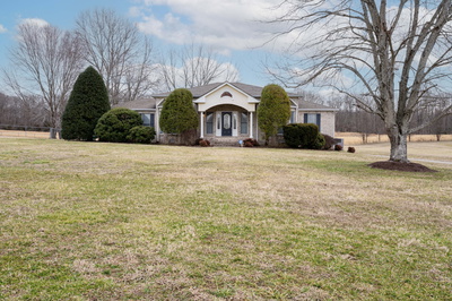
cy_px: 150
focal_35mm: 30
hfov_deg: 62.0
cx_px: 226
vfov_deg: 43.5
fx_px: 376
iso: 100
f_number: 16
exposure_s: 1/20
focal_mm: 30
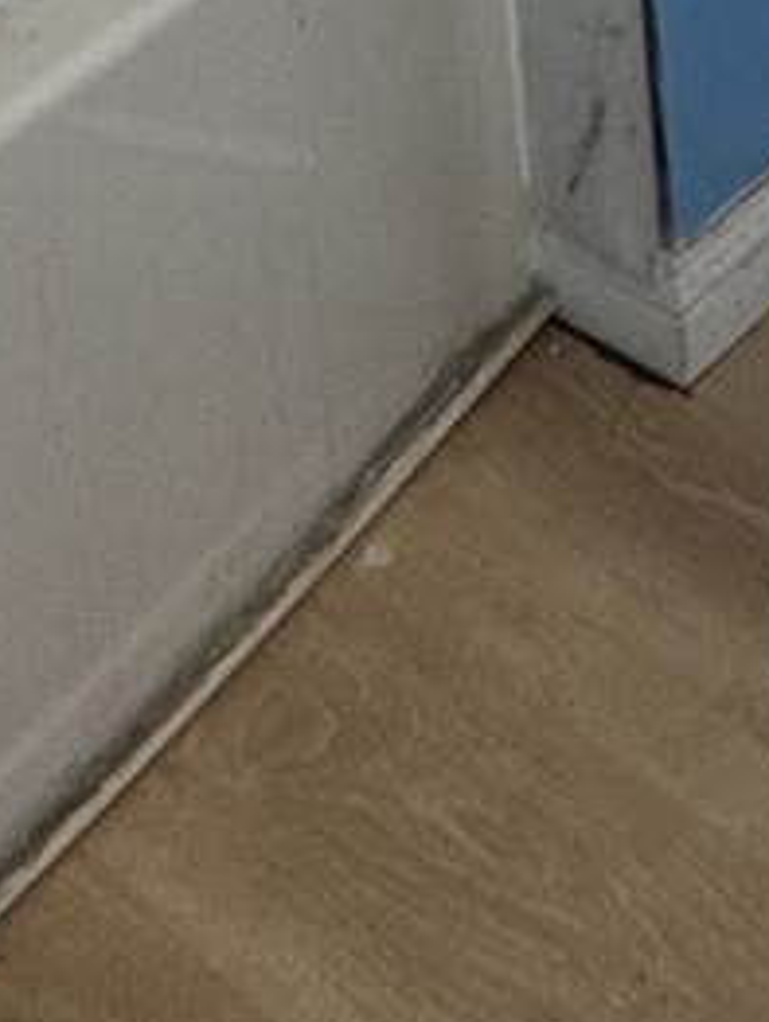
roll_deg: +1.0
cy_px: -1322
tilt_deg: -7.6
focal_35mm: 82
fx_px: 2425
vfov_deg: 15.4
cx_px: 1636
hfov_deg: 14.3
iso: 100
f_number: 2.2
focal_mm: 2.22
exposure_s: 1/120
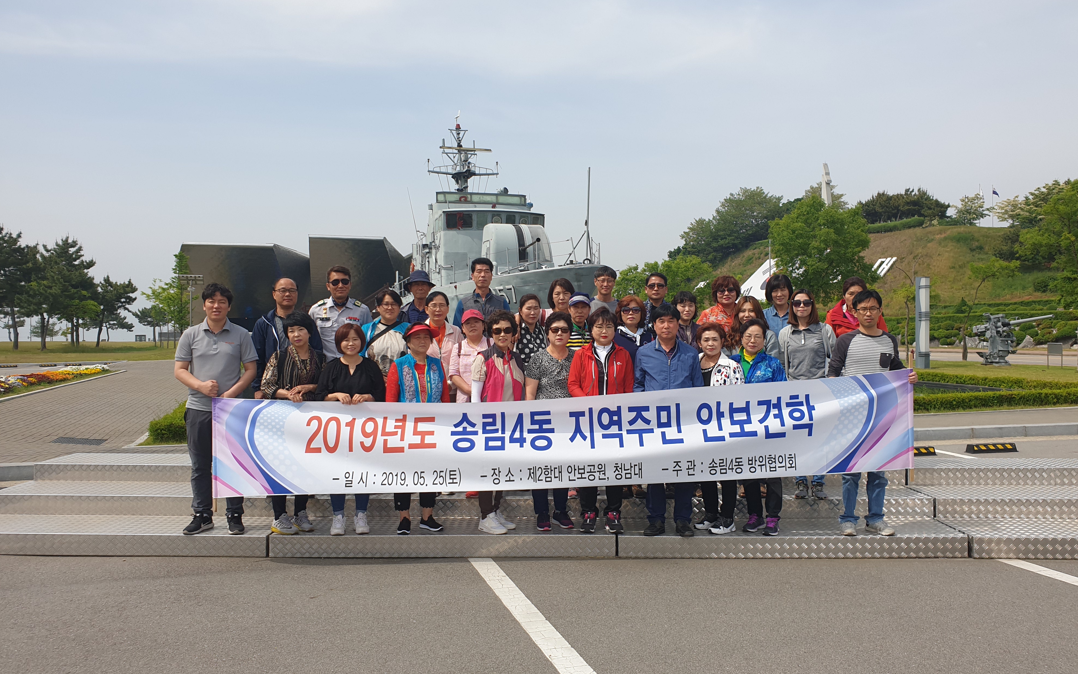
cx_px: 540
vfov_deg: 44.5
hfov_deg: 66.5
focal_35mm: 28
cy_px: 321
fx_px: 823
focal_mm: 4.3
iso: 50
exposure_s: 1/1544
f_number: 2.4
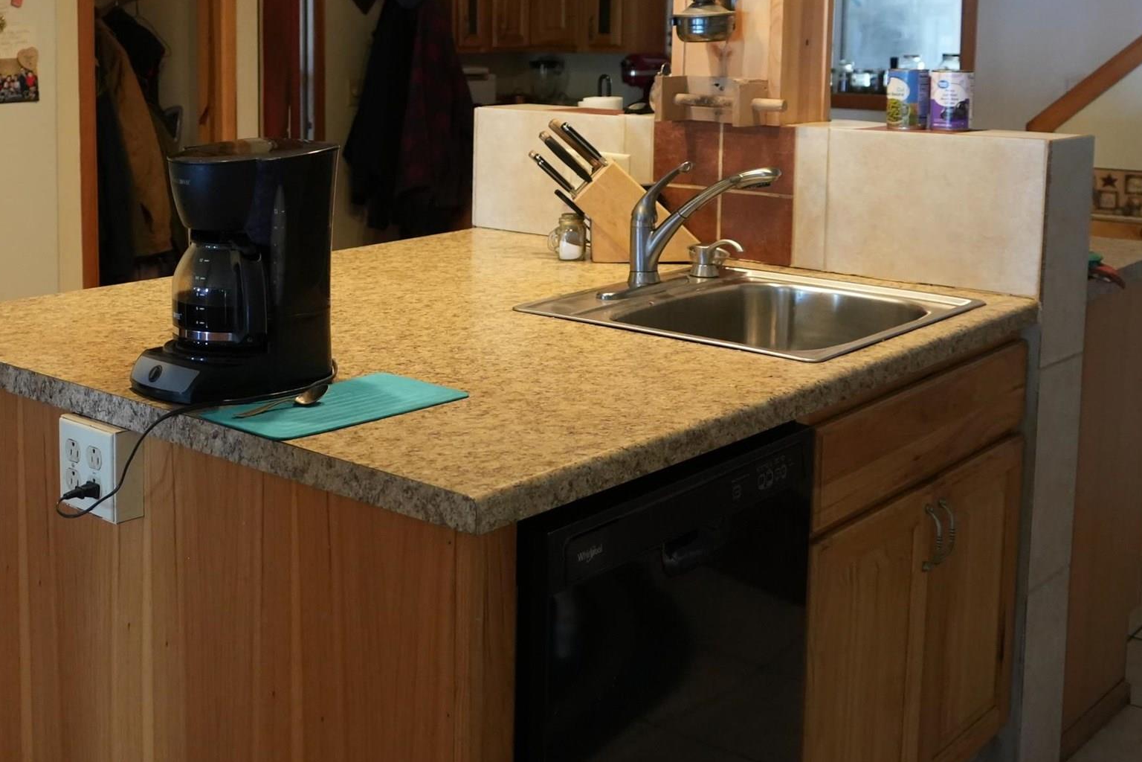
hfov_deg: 40.4
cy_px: 175
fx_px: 1523
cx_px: 351
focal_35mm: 48
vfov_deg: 27.6
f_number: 3.5
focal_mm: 24
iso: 3200
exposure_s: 1/160
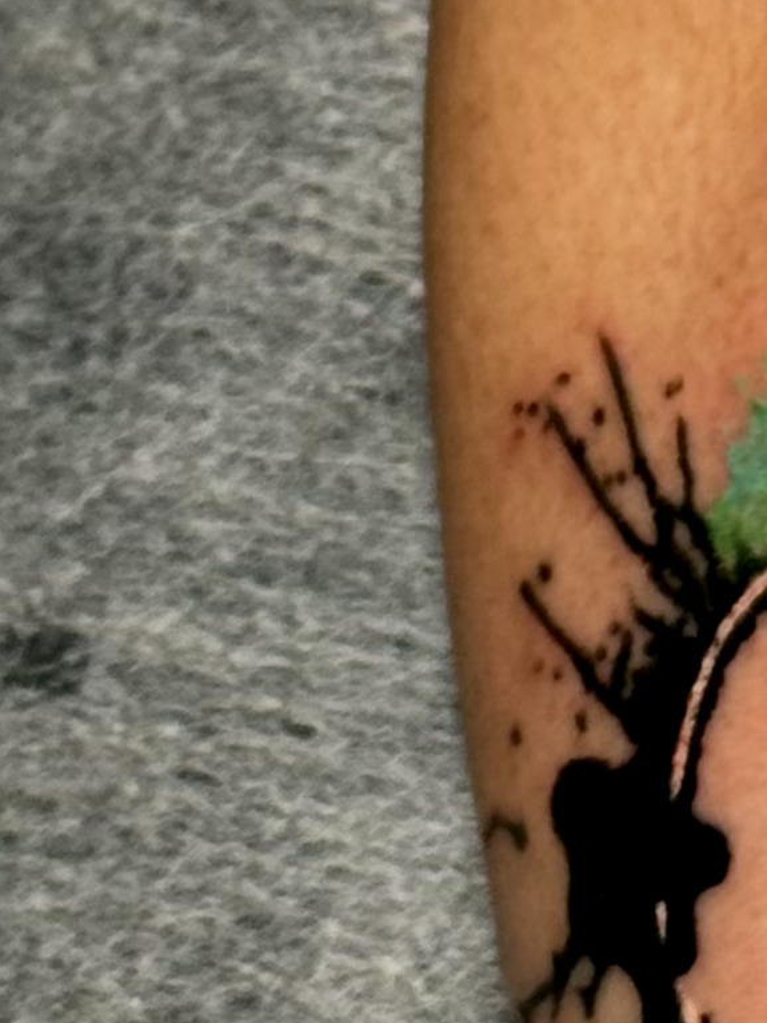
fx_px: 5142
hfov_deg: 8.2
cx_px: 1378
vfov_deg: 11.2
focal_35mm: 174
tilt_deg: -76.4
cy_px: 1072
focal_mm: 6.76
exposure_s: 1/60
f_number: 1.78
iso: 160
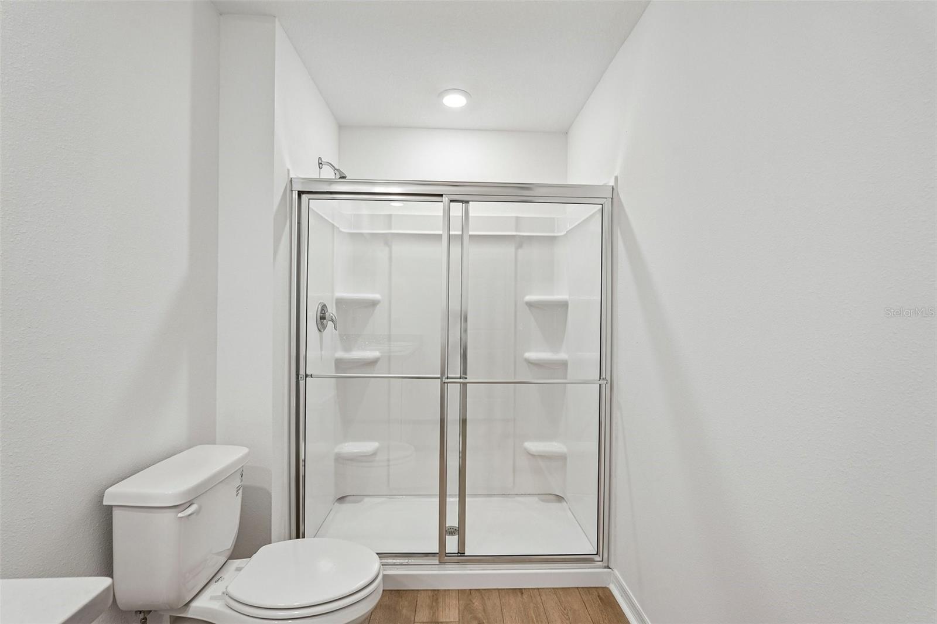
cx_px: 468
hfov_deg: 96.7
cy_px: 312
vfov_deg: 73.7
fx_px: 416
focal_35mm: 16
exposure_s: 1/25
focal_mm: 16
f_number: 8
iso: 400
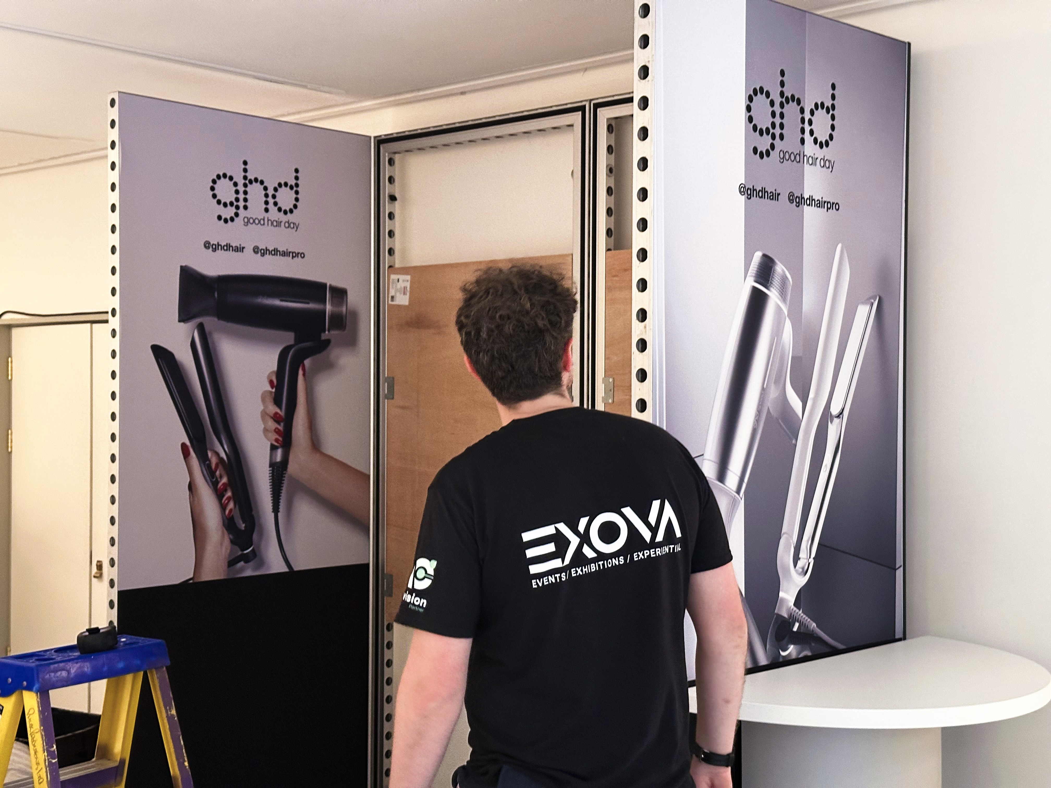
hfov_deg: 39.7
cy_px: 394
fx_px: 1457
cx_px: 526
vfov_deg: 30.3
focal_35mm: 48
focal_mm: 6.86
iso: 500
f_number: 1.78
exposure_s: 1/38
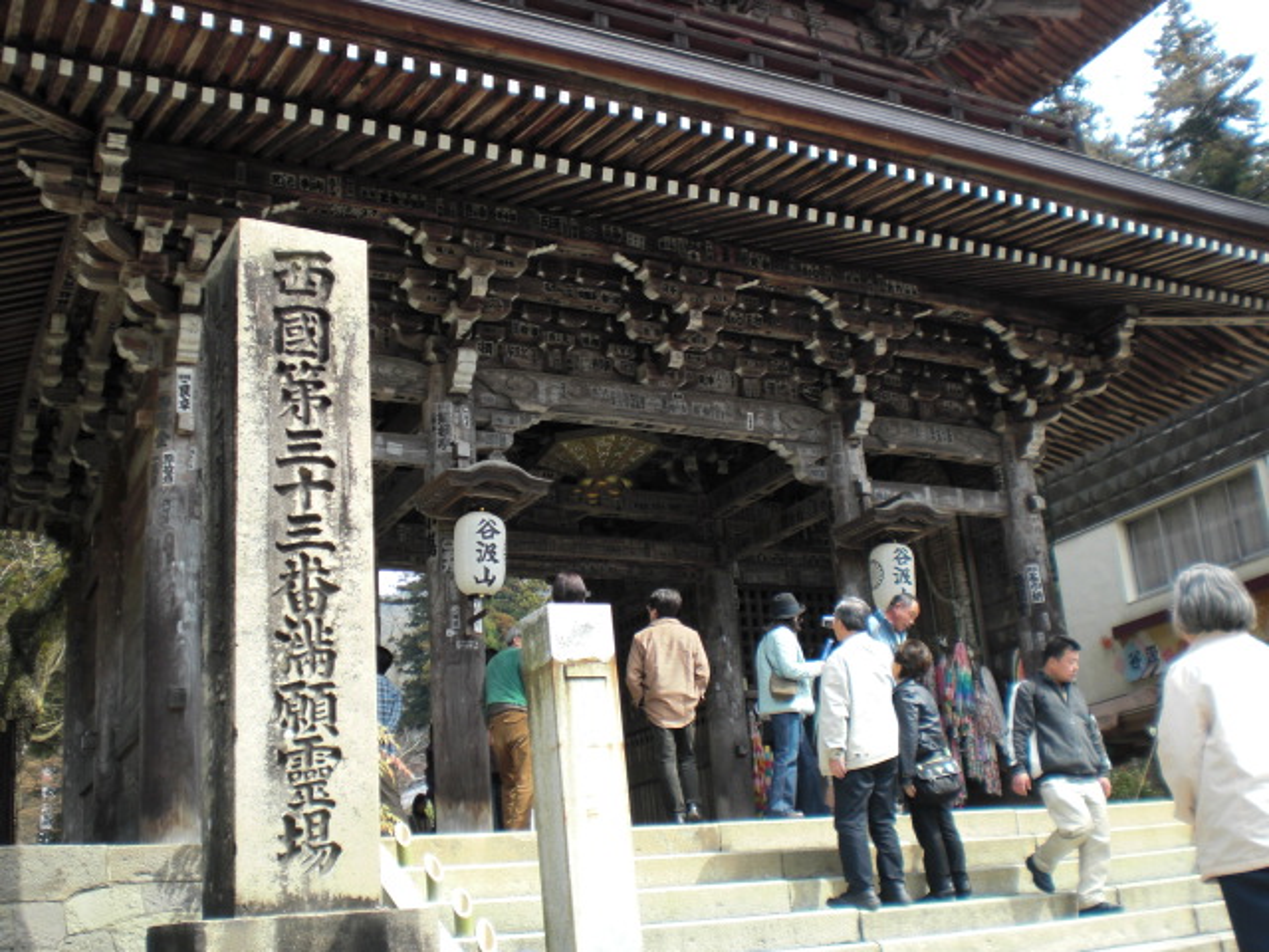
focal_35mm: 38
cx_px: 634
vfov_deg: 37.7
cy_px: 476
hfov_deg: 49.0
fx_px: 1393
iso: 64
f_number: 3.1
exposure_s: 1/250
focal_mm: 6.3
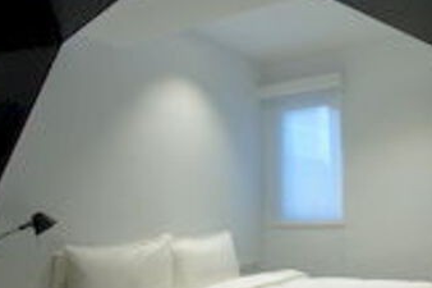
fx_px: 384
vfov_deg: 40.7
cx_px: 343
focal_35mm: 32
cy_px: 102
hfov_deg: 54.9
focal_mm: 10
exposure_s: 1/6
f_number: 10
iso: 400
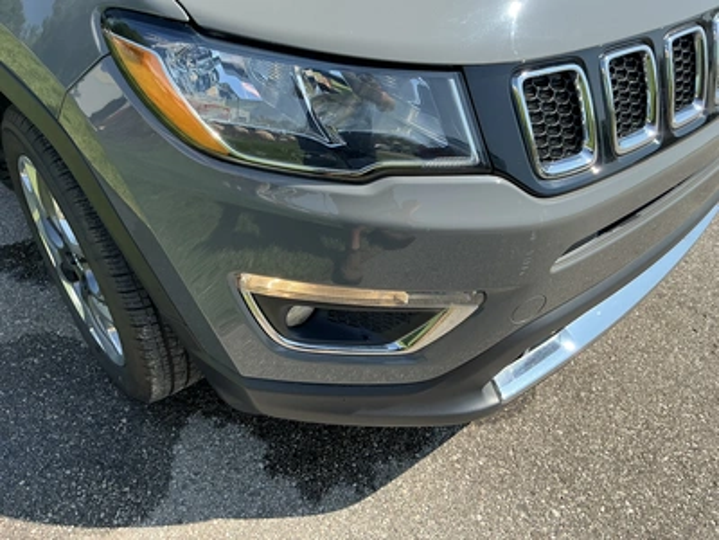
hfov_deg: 63.4
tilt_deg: -38.7
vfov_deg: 49.7
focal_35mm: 28
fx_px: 582
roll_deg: -4.5
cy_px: 270
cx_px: 360
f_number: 1.8
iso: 25
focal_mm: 3
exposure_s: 1/759
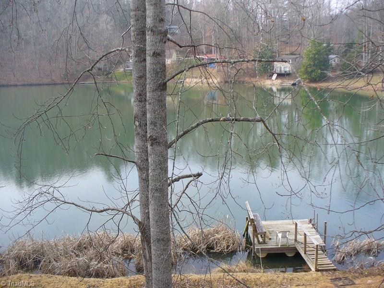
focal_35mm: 37
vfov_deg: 38.7
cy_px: 144
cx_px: 192
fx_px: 410
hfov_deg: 50.1
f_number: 2.8
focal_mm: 6.1
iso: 80
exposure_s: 1/400
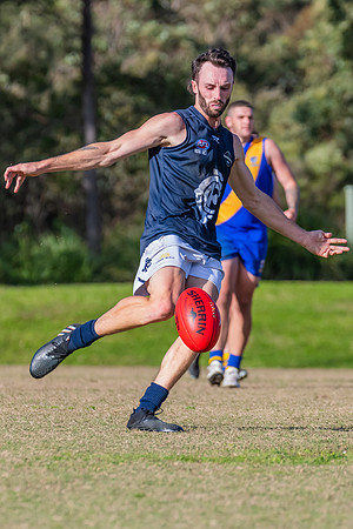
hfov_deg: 2.7
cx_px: 178
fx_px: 7404
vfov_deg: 4.1
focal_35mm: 503
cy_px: 234
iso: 800
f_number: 8
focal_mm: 290
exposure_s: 1/2000
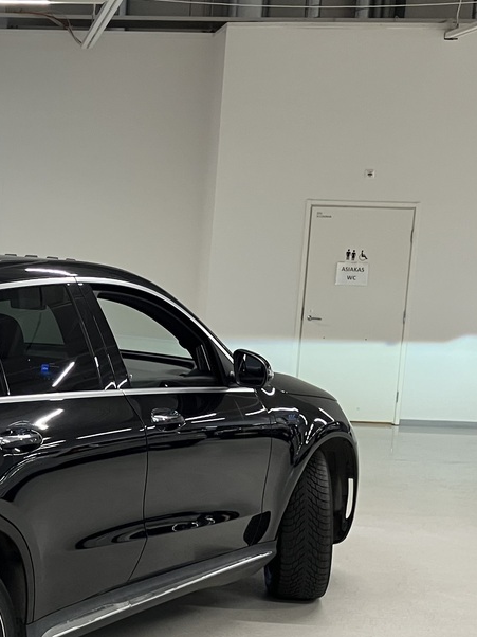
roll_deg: -2.6
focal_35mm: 67
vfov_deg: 28.7
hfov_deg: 20.3
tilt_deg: -8.1
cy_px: 453
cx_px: -123
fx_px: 1232
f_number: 1.8
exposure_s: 1/60
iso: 80
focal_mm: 3.99
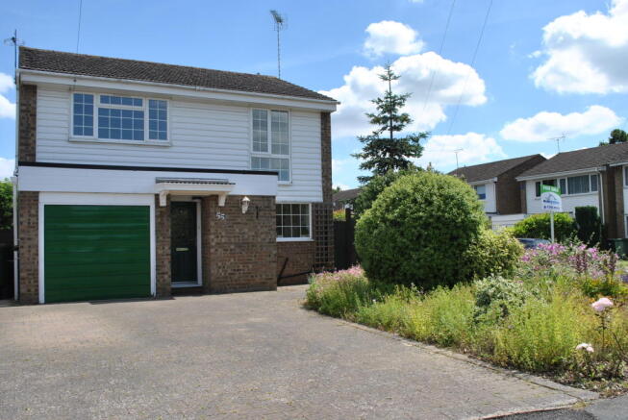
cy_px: 210
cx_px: 314
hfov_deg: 57.2
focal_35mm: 33
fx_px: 576
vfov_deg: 40.1
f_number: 8
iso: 100
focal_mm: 22
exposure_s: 1/250
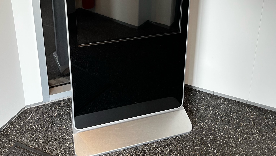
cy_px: -16
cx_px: 138
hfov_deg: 52.8
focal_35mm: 38
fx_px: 278
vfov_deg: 28.4
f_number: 1.6
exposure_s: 1/54
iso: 125
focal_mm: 5.1
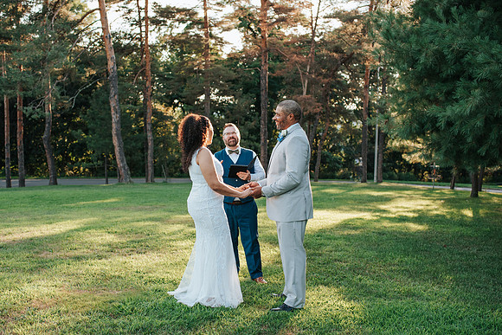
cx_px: 227
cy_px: 186
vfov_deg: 32.7
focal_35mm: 41
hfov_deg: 47.4
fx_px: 570
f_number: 3.2
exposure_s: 1/1250
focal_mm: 35
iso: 1000
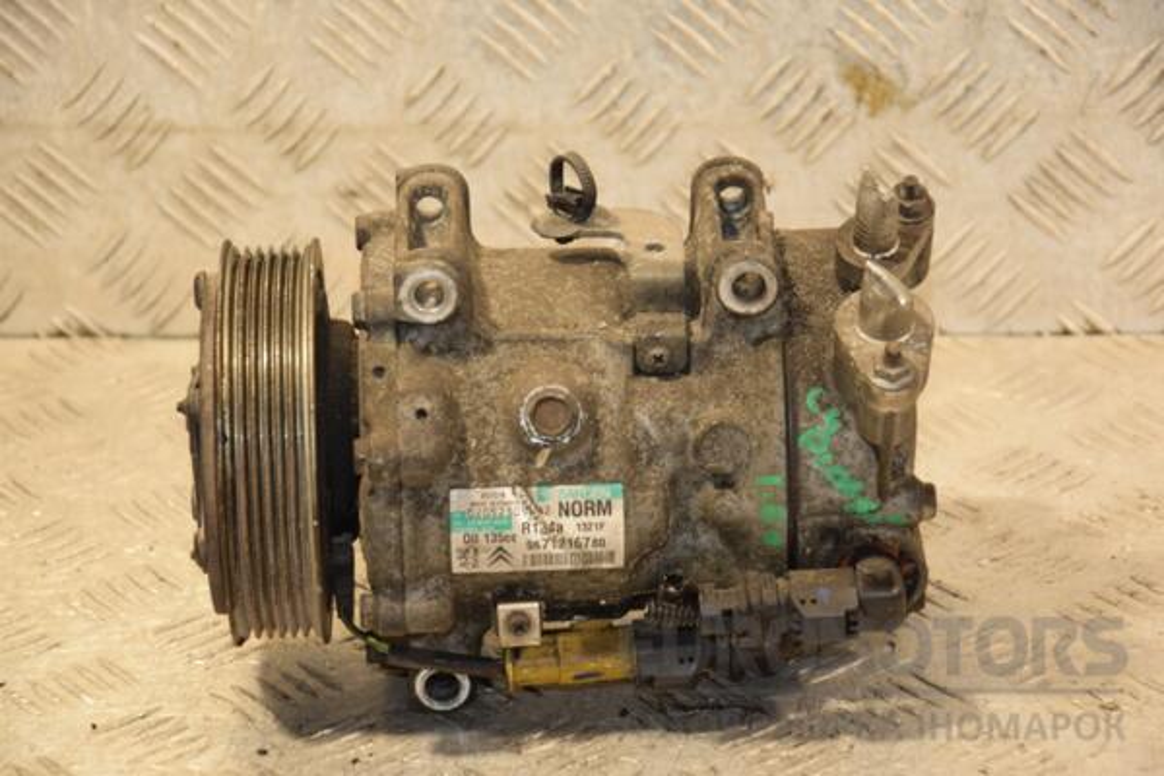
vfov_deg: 10.8
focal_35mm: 128
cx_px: 582
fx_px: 4122
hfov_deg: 16.1
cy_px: 388
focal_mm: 85
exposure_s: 1/100
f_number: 5.6
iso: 800
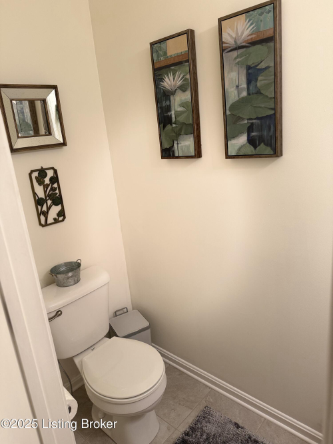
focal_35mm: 24
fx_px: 308
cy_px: 222
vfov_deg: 71.6
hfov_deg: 56.8
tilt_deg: -17.0
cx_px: 166
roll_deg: +5.8
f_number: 1.78
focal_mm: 6.76
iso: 160
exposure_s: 1/120
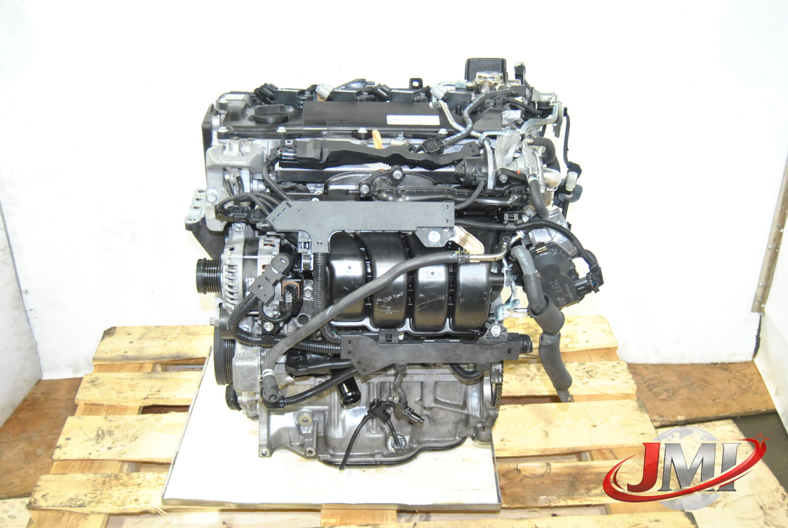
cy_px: 264
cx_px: 394
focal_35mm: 39
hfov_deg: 49.5
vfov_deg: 34.3
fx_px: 855
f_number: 5
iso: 800
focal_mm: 26
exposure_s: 1/60
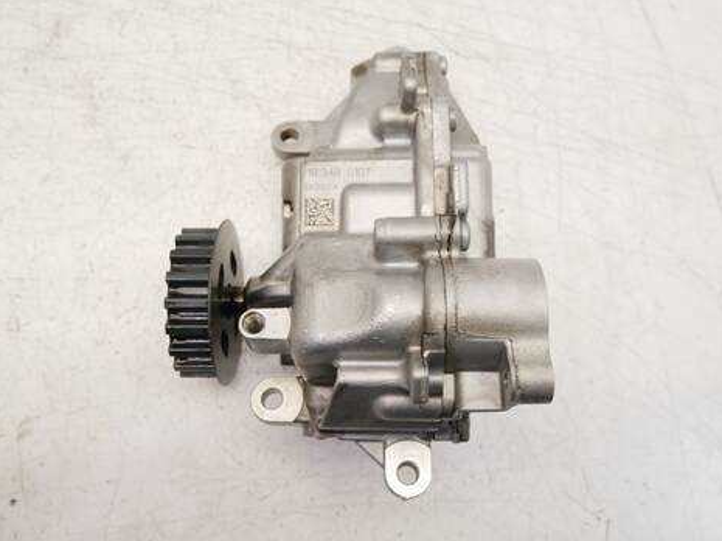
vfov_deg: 45.4
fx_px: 646
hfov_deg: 58.4
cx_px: 370
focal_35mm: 31
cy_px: 275
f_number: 3.8
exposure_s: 1/60
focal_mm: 15
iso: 500
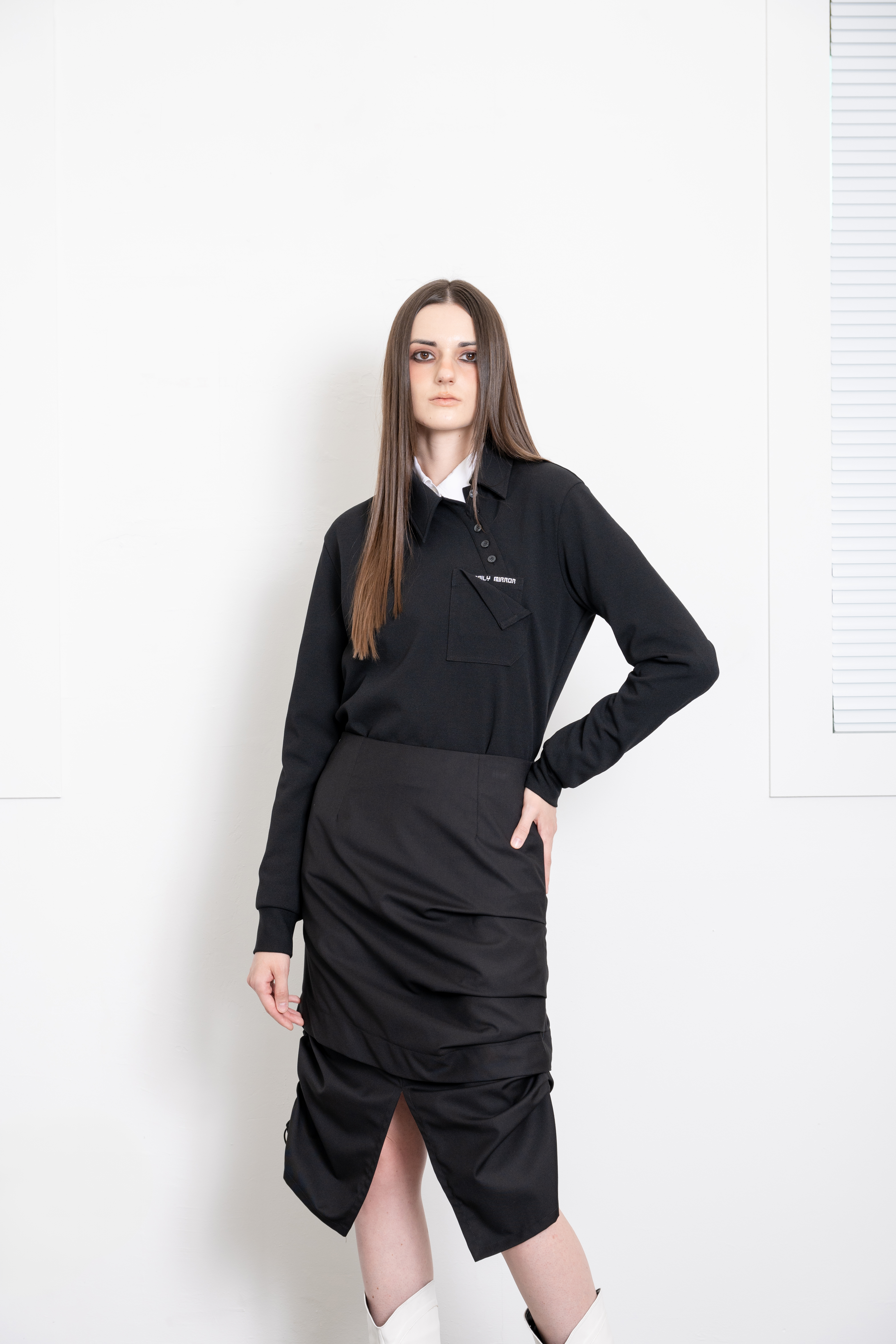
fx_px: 2277
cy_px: 672
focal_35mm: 61
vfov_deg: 32.9
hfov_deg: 22.3
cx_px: 448
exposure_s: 1/125
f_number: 6.3
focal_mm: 61
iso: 250
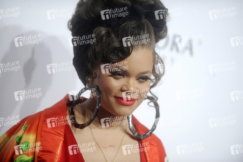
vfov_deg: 7.6
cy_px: 81
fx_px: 1215
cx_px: 122
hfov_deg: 11.4
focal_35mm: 180
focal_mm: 180
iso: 1250
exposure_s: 1/400
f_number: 3.2
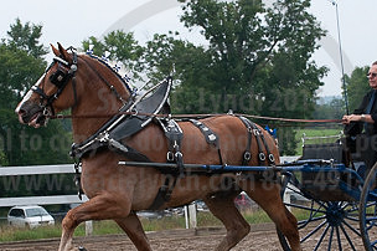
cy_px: 139
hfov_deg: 8.9
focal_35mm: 232
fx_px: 2427
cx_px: 211
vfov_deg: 5.9
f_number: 5.6
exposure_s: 1/1000
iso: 1600
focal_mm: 140
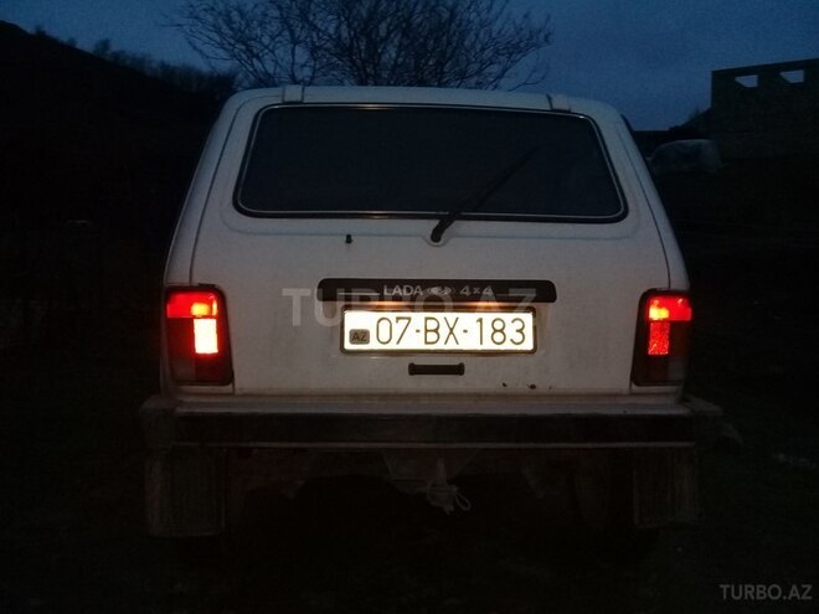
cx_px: 410
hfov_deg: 58.4
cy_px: 307
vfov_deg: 45.4
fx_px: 733
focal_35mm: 31
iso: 160
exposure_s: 1/33
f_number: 2.2
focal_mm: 3.3
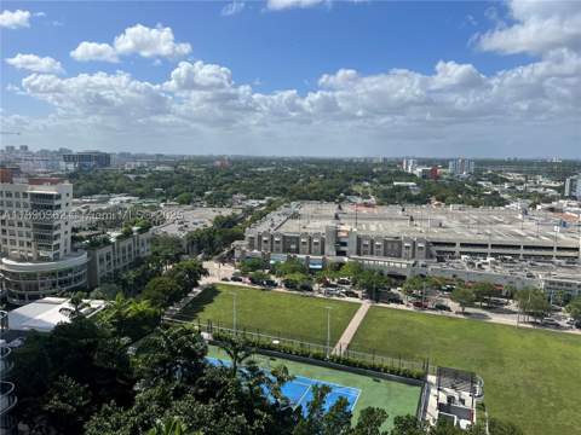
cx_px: 290
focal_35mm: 26
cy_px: 218
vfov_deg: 53.1
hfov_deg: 67.3
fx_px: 436
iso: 50
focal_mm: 5.7
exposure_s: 1/6211
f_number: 1.5
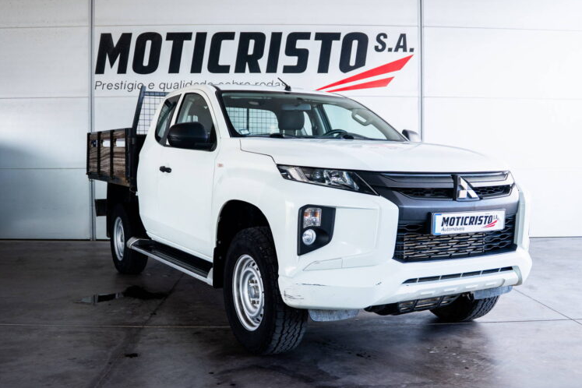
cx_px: 285
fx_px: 598
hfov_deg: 51.9
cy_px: 191
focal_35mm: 37
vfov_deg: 35.9
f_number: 2.8
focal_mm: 24
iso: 400
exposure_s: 1/500
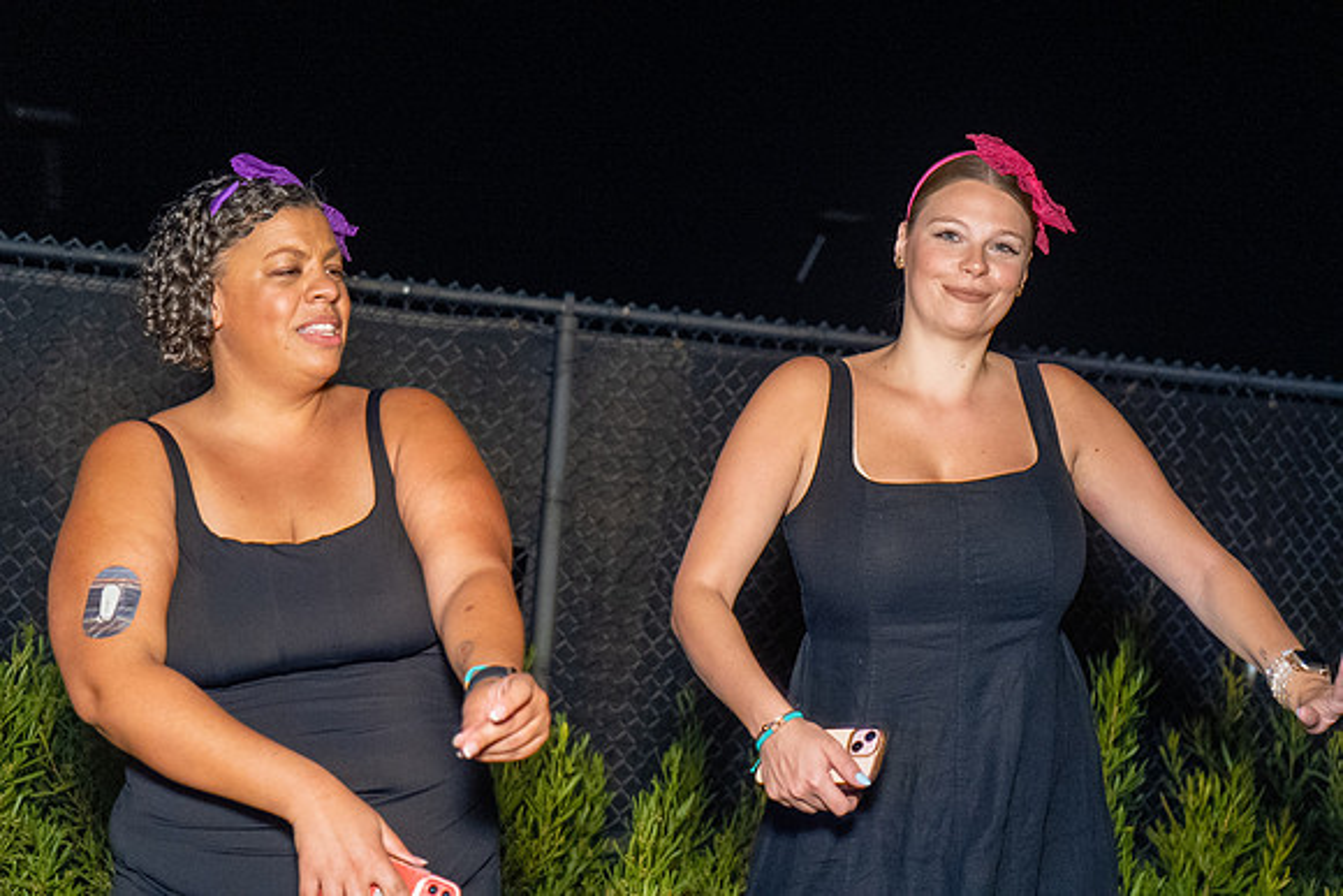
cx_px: 672
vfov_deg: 26.5
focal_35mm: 51
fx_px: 1903
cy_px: 448
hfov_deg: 38.9
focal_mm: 51
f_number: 4
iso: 3200
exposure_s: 1/80
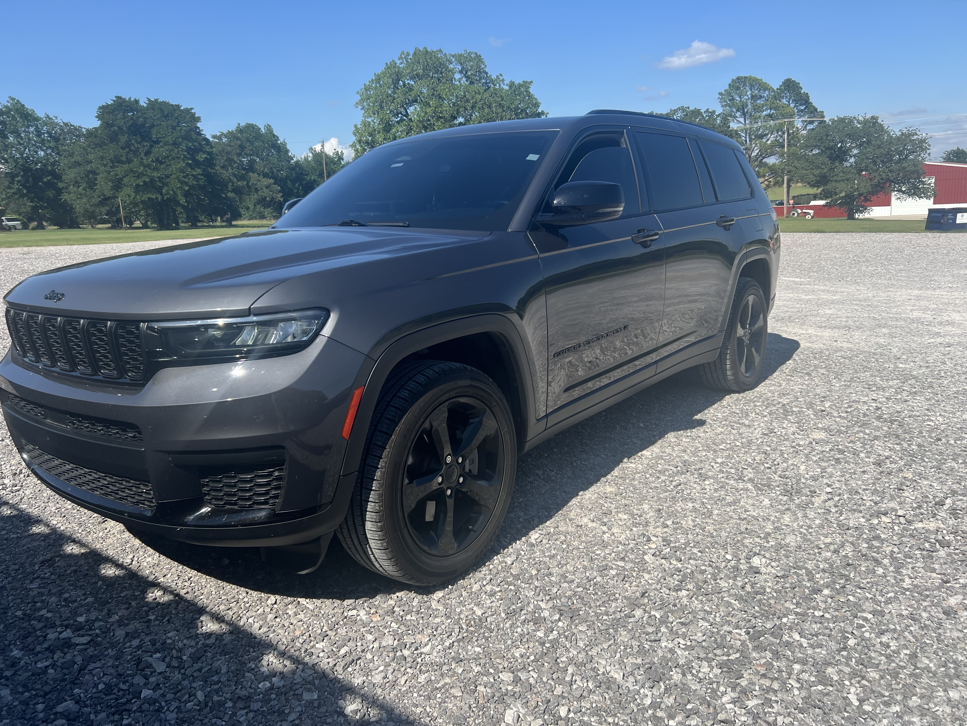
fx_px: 726
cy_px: 363
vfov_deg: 53.1
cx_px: 484
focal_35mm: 26
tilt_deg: -10.6
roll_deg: +3.1
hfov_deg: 67.3
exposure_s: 1/3356
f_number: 1.5
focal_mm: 5.7
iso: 50
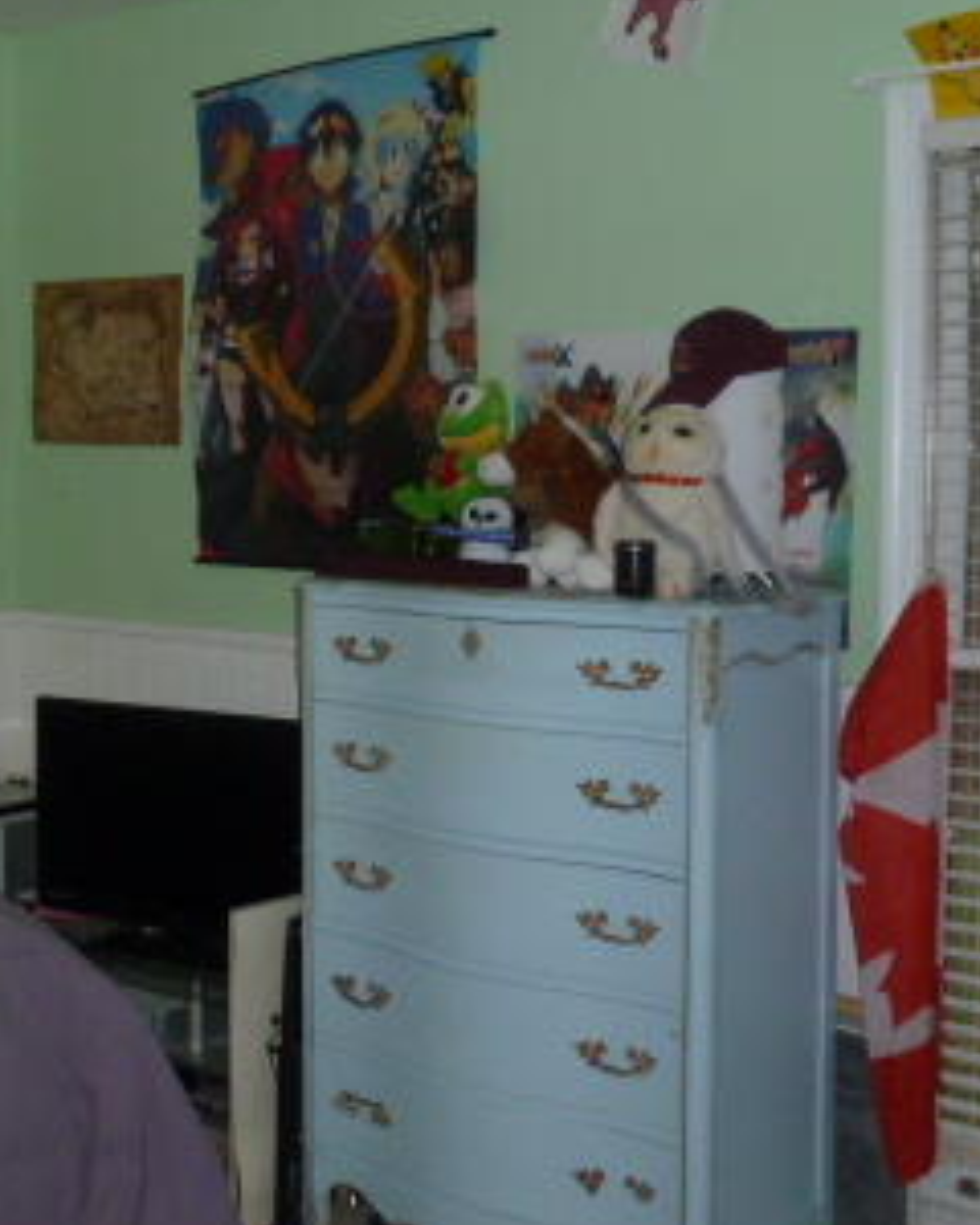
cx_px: 118
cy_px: 502
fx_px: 1813
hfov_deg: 29.2
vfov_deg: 37.2
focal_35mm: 50
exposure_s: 1/60
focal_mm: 4.3
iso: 200
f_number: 3.3
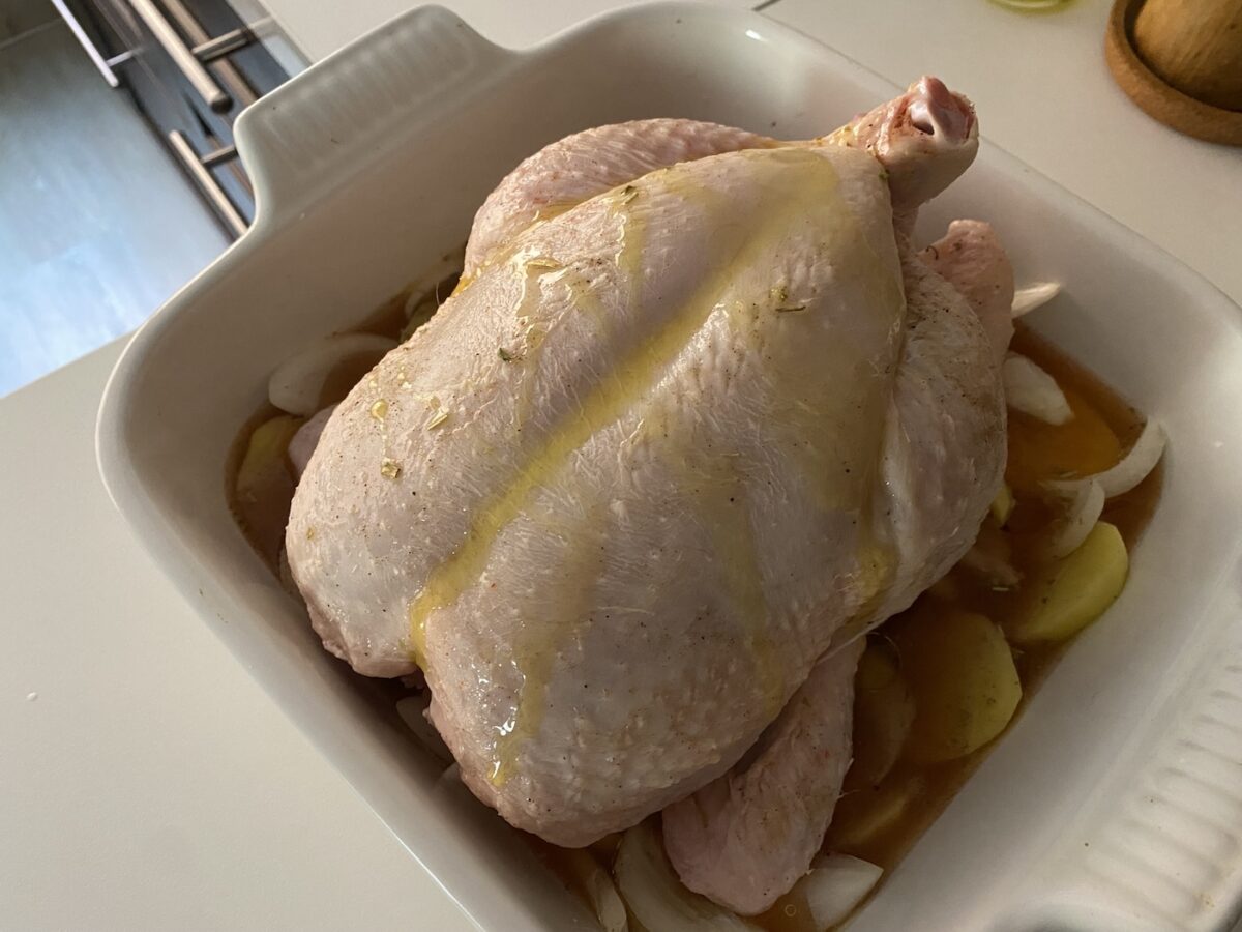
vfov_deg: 53.1
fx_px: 933
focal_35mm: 26
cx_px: 621
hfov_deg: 67.3
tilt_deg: -62.5
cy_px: 466
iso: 500
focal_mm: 4.25
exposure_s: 1/40
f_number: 1.8
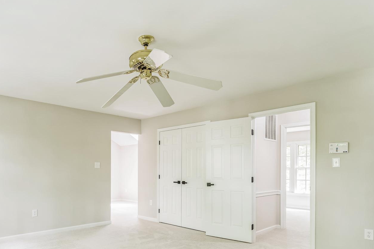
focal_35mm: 23
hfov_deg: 73.7
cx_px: 124
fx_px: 239
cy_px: 176
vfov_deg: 53.4
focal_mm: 14
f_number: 5.6
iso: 800
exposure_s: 1/30
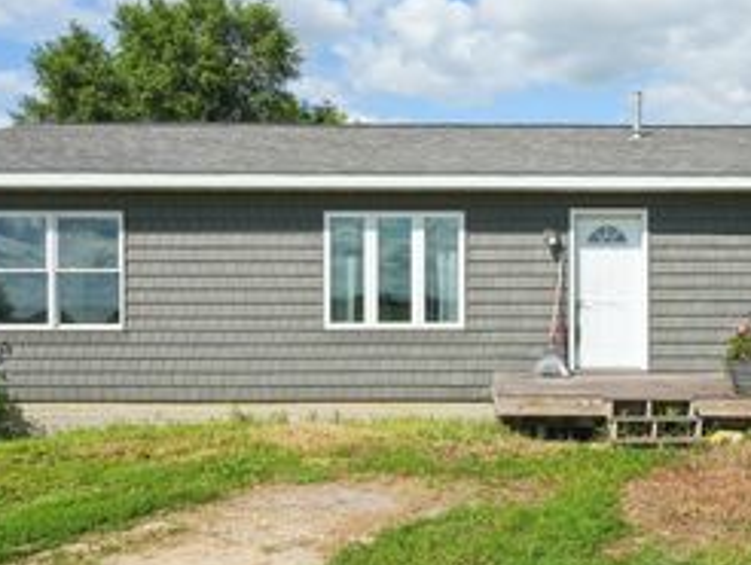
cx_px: 525
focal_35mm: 39
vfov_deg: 36.9
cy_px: 307
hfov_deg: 46.7
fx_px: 847
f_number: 10
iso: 400
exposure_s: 1/1000
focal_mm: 20
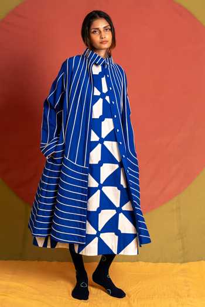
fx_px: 350
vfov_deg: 47.4
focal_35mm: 41
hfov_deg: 32.6
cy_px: 154
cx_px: 102
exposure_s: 1/200
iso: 1250
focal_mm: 41
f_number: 3.2
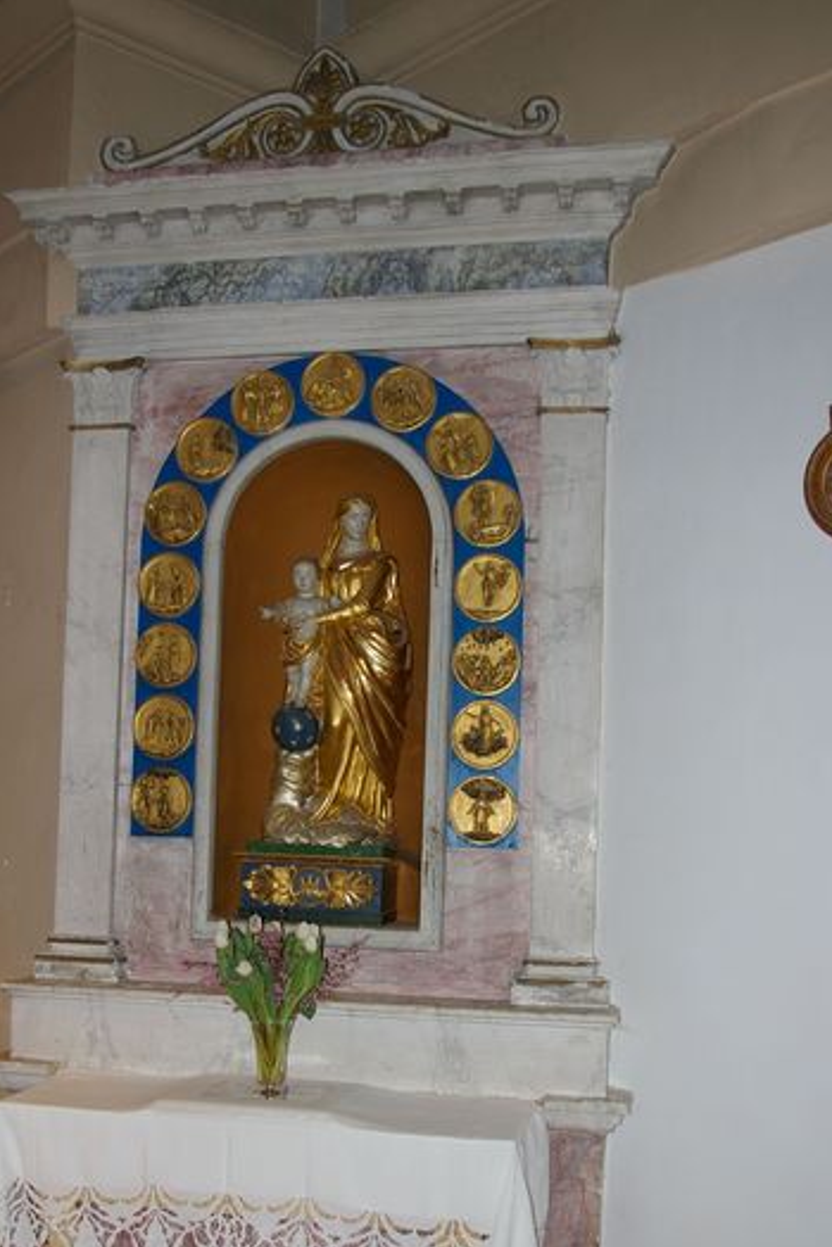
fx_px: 1387
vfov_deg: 47.9
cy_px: 791
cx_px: 286
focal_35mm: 40
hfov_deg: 33.2
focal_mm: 20
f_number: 4
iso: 200
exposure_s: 1/30
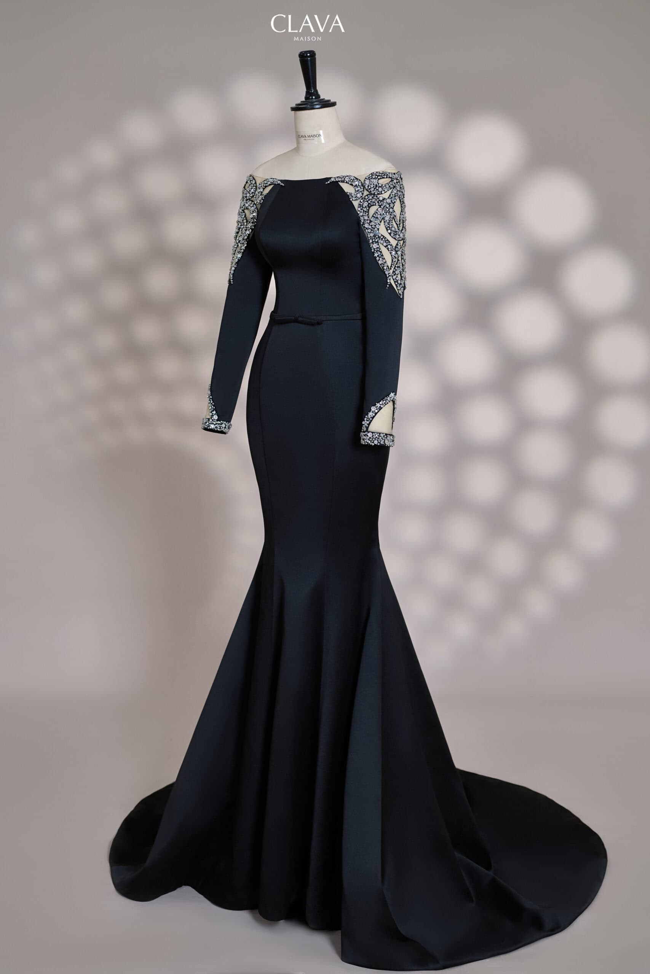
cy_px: 487
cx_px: 325
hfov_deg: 27.0
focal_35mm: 50
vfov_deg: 39.6
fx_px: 1354
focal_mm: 50
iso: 1000
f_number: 3.2
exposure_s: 1/200
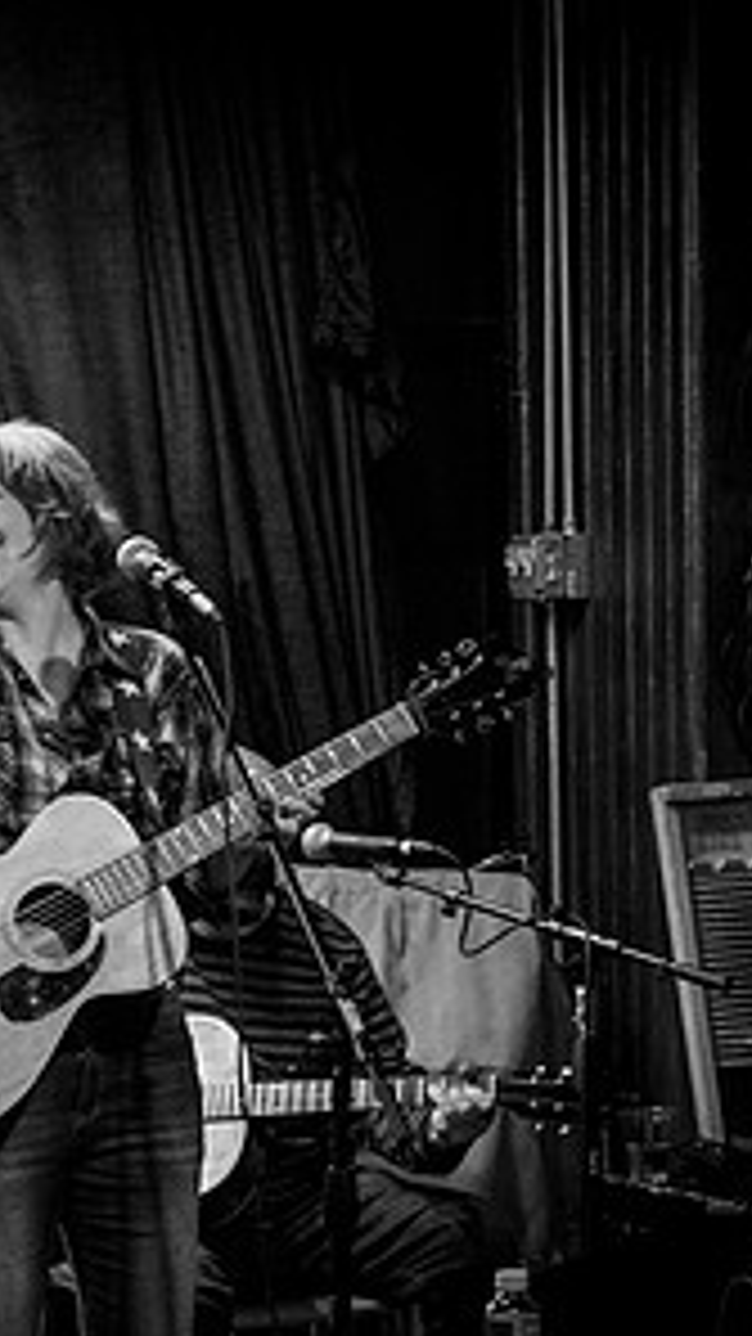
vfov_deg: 14.4
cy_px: 724
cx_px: -205
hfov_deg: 8.0
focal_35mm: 149
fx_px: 5283
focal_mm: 70
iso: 5000
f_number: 4
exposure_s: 1/80
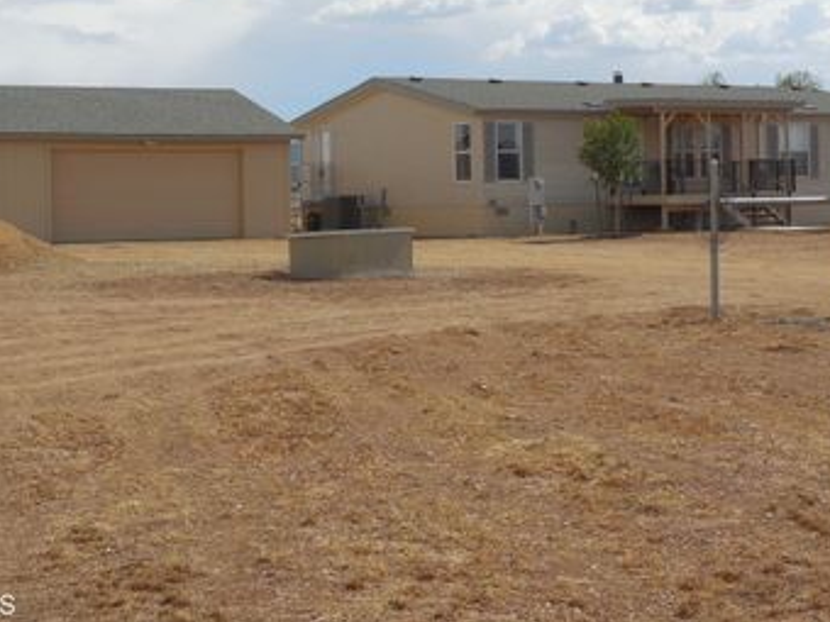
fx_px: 1870
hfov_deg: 25.0
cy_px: 189
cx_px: 413
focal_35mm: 78
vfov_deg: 18.8
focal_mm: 9.4
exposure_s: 1/1250
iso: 125
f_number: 4
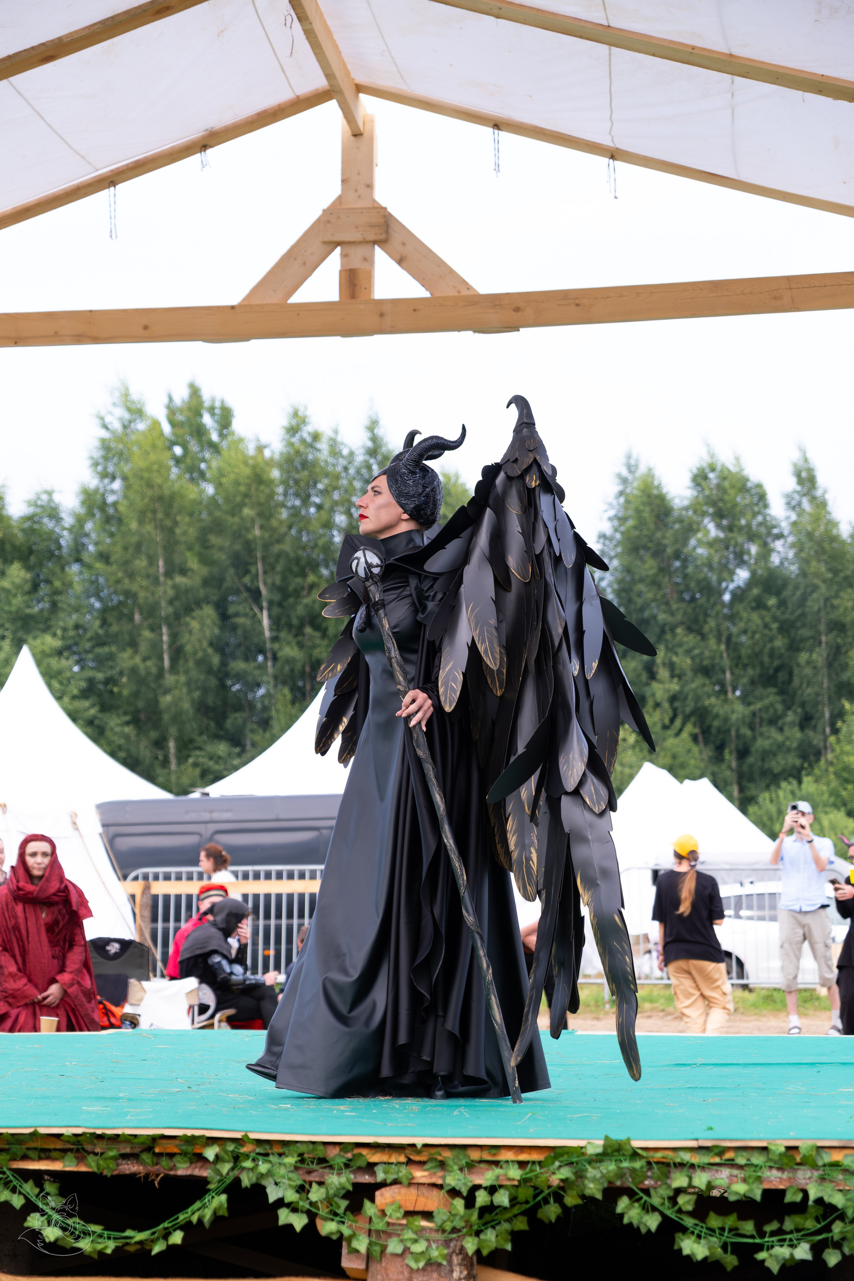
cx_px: 427
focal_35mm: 75
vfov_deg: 27.0
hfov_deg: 18.2
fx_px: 2669
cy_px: 640
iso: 320
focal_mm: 50
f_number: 3.6
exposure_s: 1/800
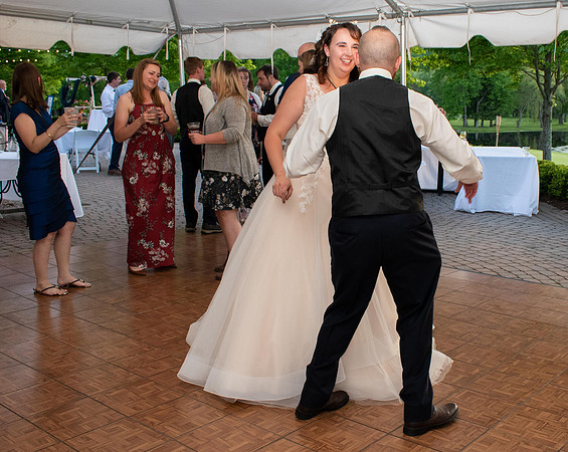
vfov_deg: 36.9
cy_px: 206
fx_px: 678
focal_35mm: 40
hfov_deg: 45.0
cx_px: 360
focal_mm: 18
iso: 800
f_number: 5
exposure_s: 1/100
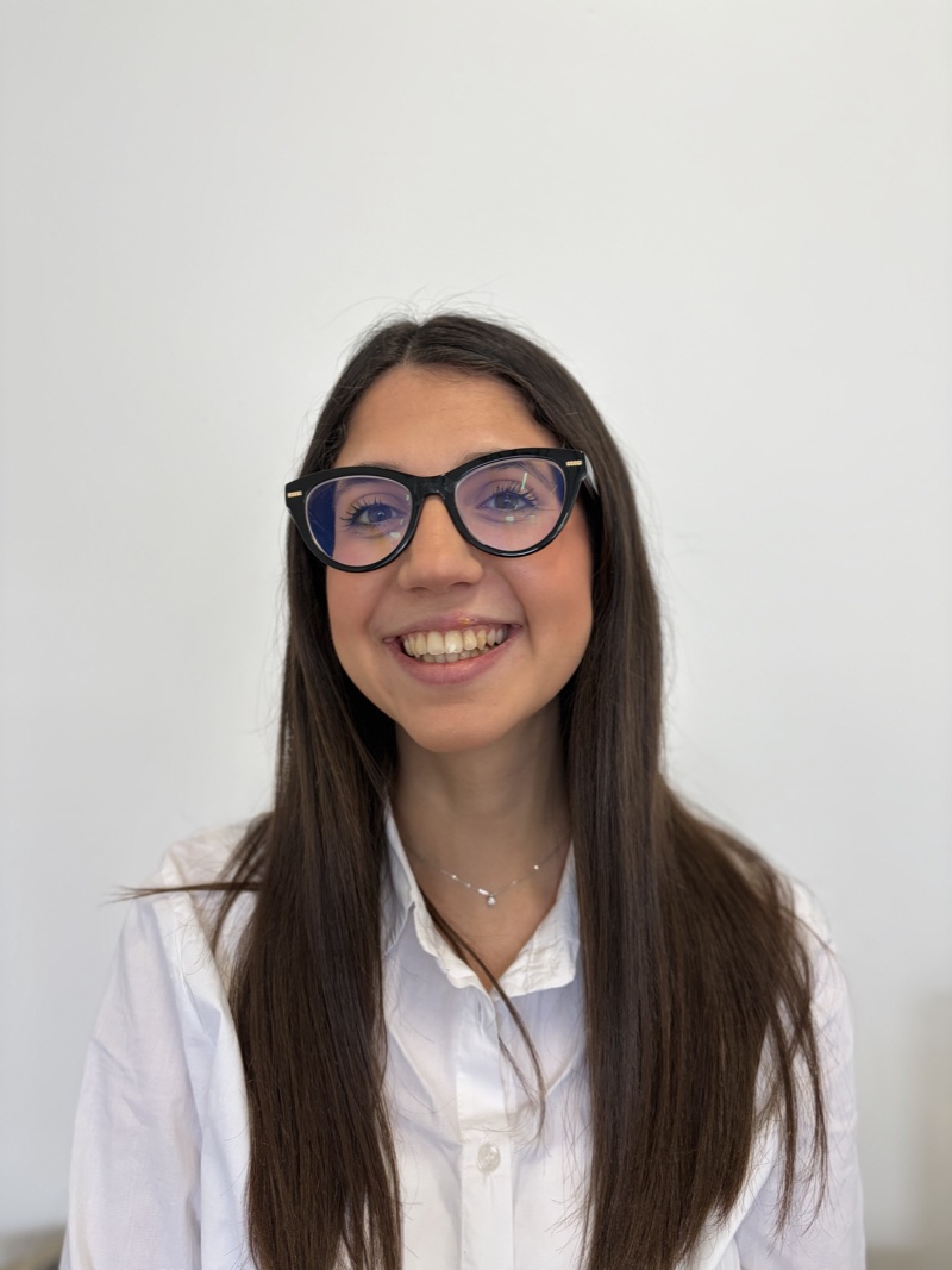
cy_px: 635
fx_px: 954
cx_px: 476
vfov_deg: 67.3
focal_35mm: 26
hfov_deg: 53.1
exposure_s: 1/60
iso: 160
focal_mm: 5.96
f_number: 1.6
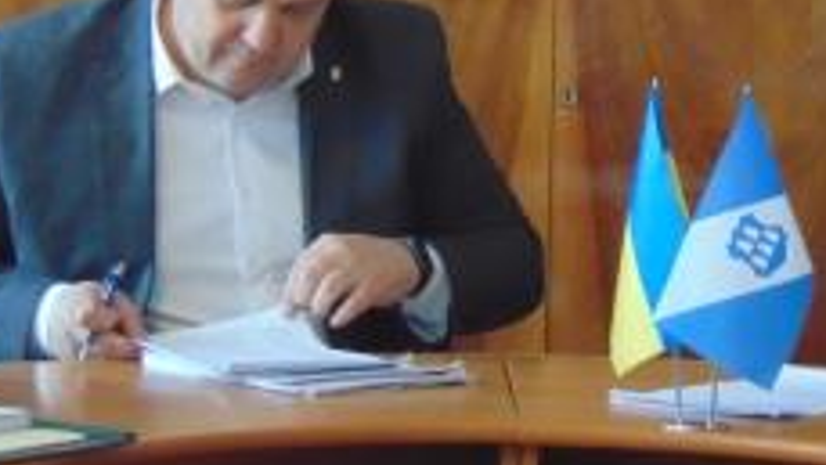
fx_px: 6200
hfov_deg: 7.6
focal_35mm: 283
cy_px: 14
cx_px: 754
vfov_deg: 4.3
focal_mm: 23.9
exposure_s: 1/20
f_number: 4
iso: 640
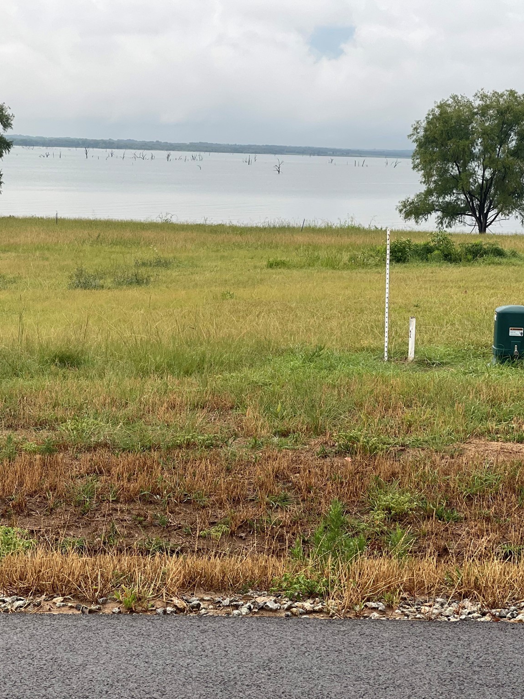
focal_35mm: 86
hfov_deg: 17.1
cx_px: 189
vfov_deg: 22.8
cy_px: 350
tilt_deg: -6.9
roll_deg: -1.6
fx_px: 1736
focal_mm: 7.5
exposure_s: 1/121
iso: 25
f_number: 2.2
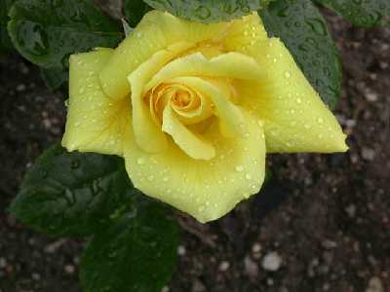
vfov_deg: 13.5
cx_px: 195
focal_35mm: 110
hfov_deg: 17.9
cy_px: 146
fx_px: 1239
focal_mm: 16.6
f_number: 4.8
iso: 70
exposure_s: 1/128
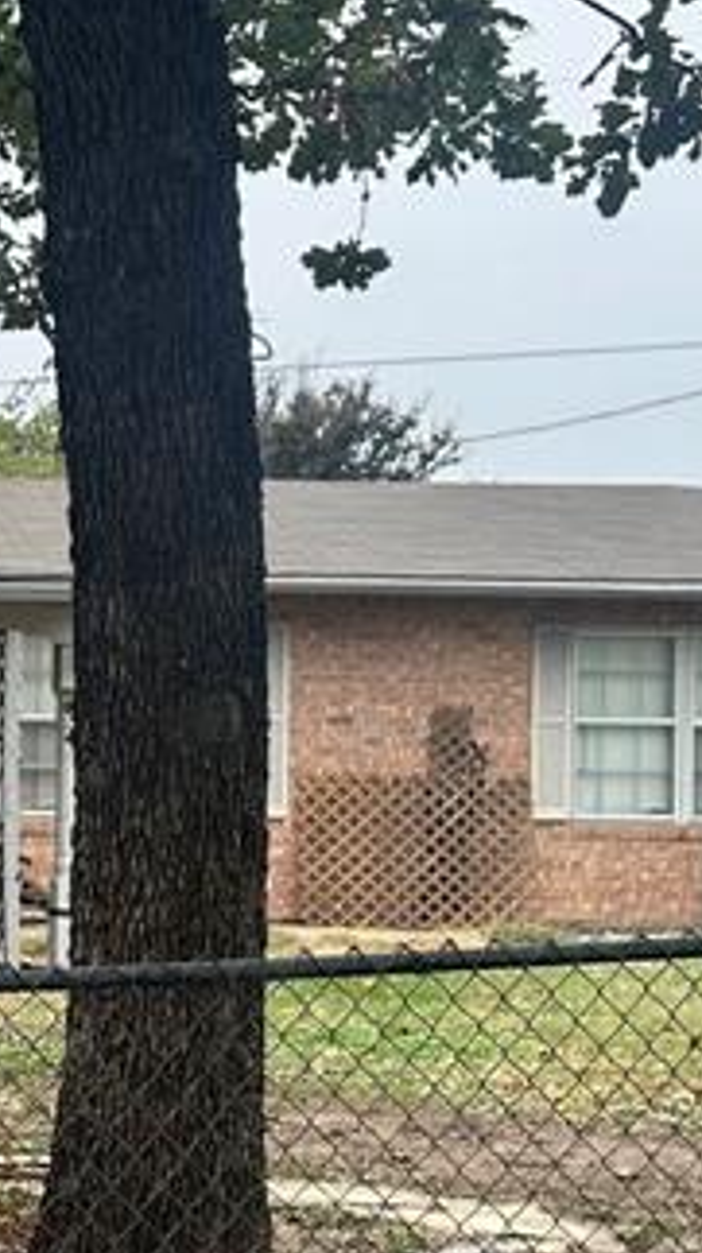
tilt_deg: -1.0
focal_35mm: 83
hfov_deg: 12.6
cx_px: -745
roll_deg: -0.5
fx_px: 2755
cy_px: 768
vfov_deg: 25.6
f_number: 1.78
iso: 64
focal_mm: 6.86
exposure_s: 1/121
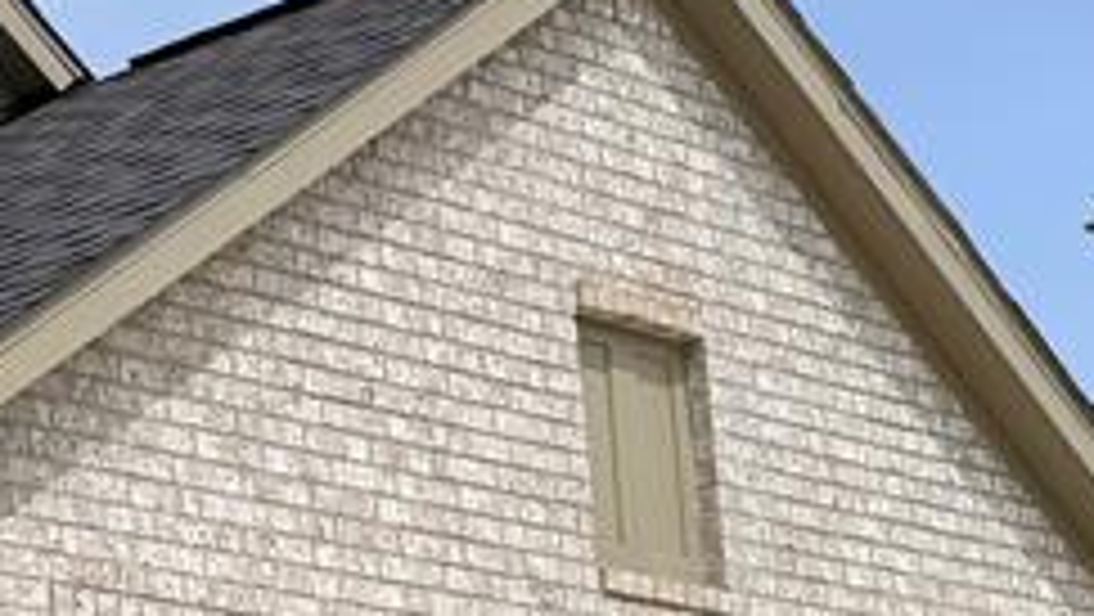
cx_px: -504
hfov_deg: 17.6
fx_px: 3193
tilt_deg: +12.1
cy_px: 517
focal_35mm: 110
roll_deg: -0.7
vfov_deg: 11.0
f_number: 1.78
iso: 80
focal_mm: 6.76
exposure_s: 1/6711
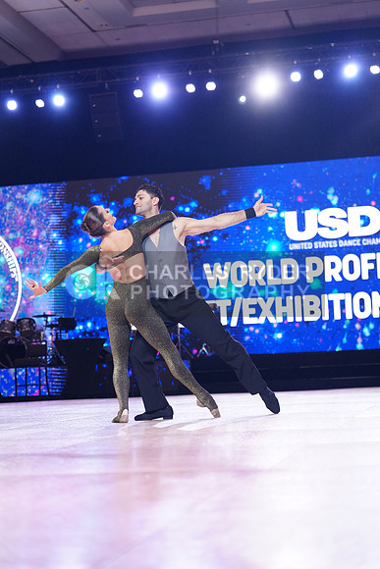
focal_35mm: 70
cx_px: 190
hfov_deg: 19.5
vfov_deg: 28.8
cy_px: 284
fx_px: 1108
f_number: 2.8
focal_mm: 70
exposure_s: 1/400
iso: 2000
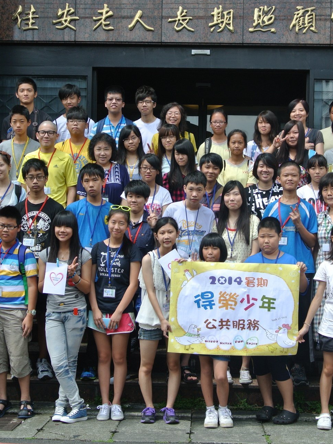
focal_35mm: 58
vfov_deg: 33.2
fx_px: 744
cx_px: 190
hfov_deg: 25.2
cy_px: 221
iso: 100
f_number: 4.2
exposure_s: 1/250
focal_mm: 15.1
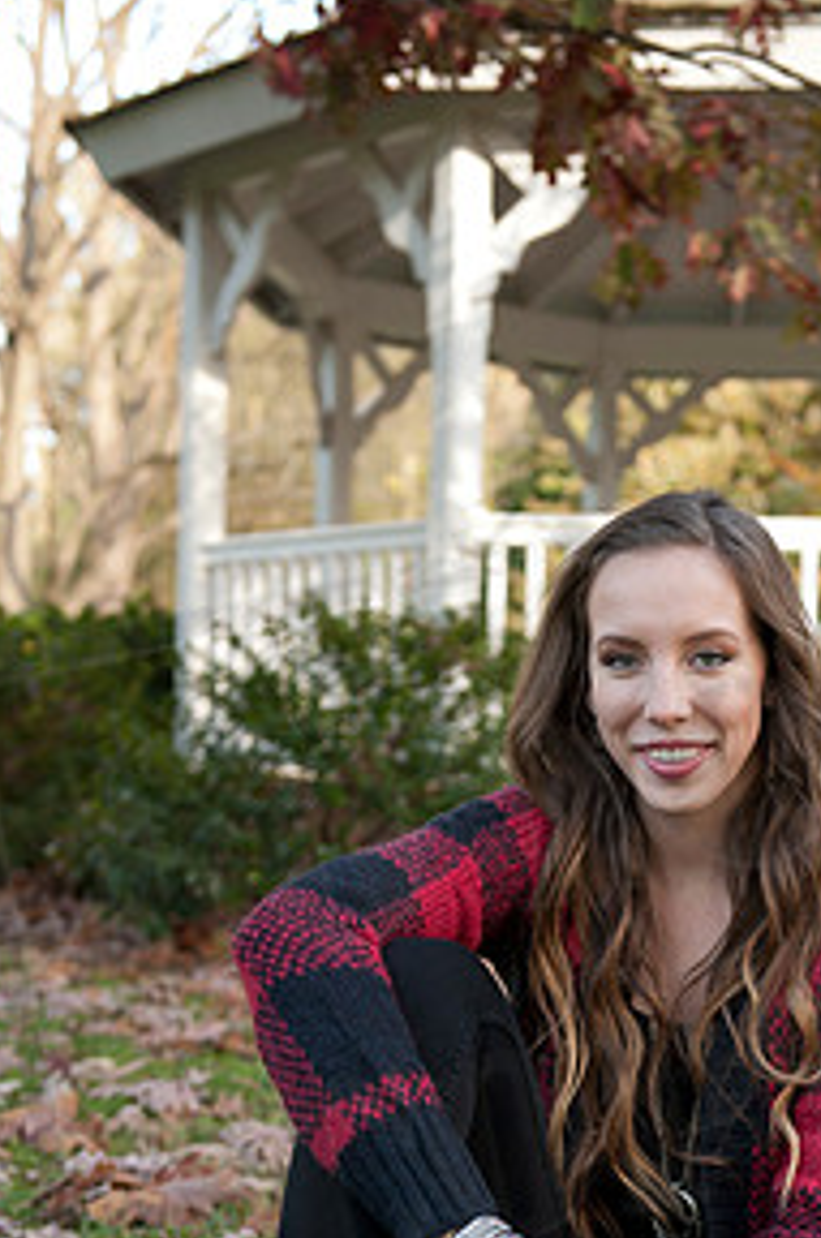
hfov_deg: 18.1
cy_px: 950
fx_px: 2575
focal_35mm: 75
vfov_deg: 26.6
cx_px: 552
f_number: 3.5
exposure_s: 1/125
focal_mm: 48
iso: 125
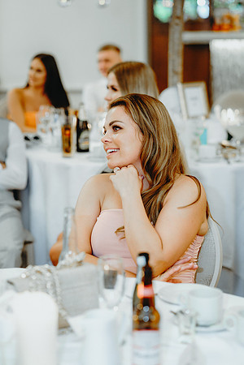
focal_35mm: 85
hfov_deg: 16.1
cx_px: 122
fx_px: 864
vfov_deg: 23.9
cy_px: 182
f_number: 2.8
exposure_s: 1/125
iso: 2000
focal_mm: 85
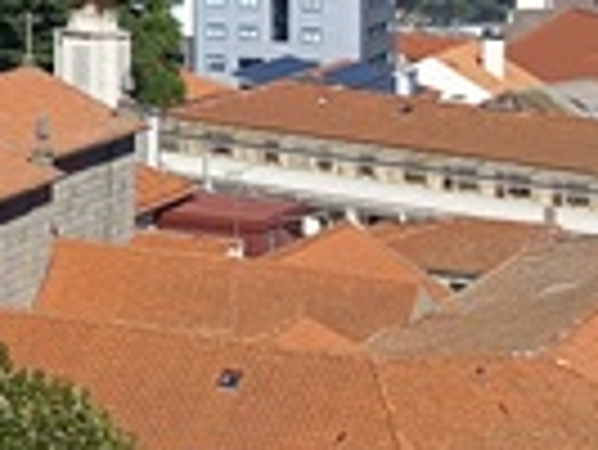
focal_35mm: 144
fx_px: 2490
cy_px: -248
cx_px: -445
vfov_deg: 10.0
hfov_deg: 12.6
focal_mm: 5.31
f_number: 1.7
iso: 51
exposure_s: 1/843
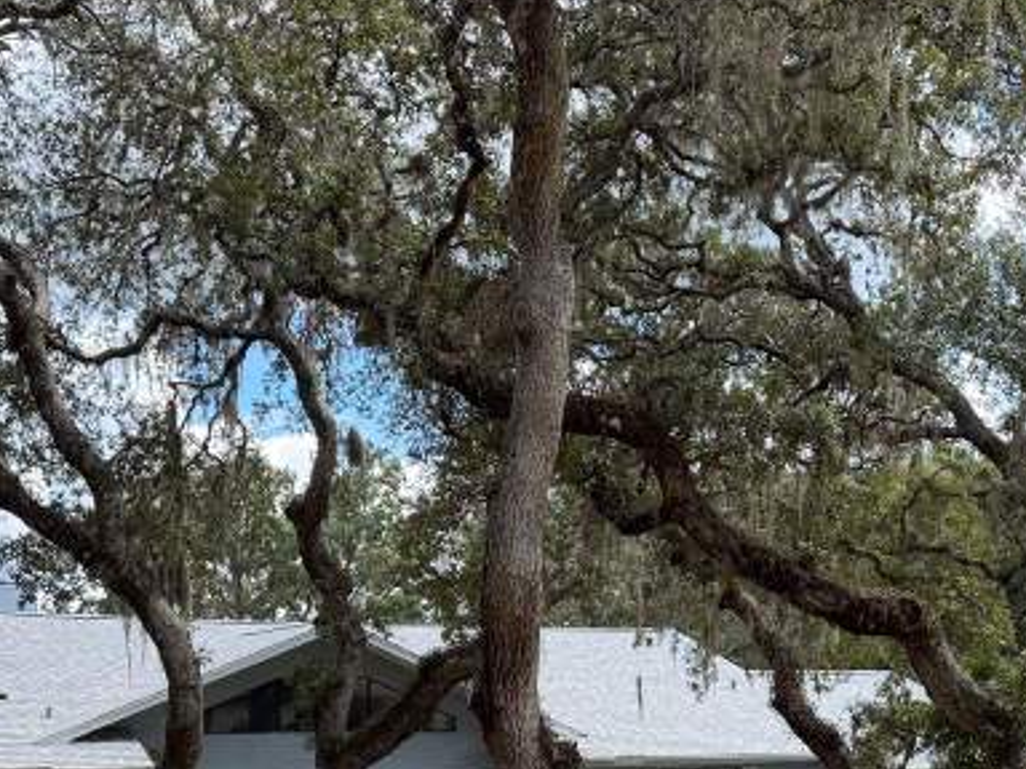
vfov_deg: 27.8
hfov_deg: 38.2
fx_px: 1482
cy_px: 721
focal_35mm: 50
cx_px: 465
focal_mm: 6.76
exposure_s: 1/1522
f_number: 1.78
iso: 100
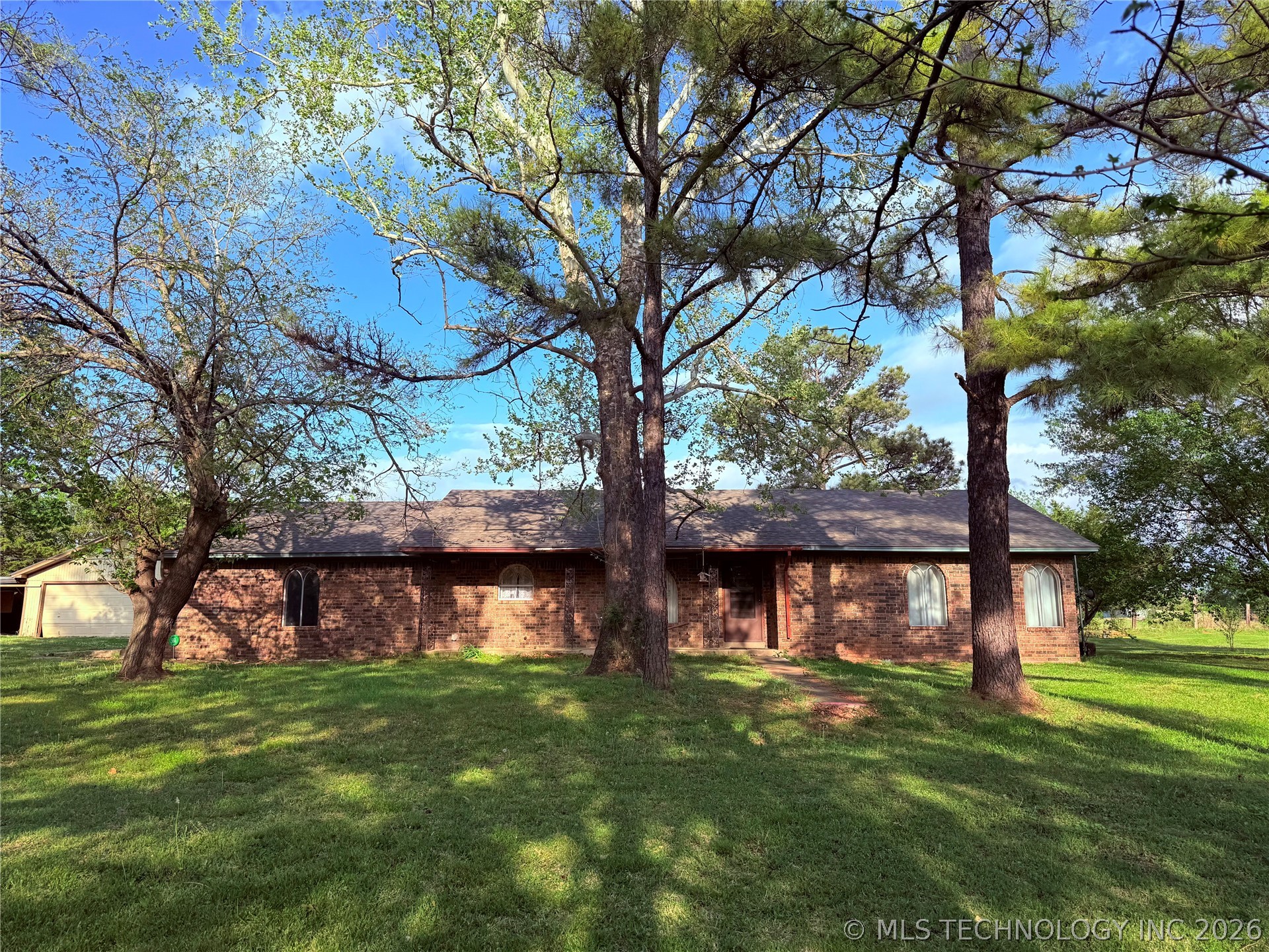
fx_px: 880
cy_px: 476
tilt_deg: +10.9
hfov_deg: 71.6
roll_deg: +0.0
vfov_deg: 56.8
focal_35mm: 24
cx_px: 634
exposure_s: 1/2110
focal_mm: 6.76
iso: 80
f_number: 1.78
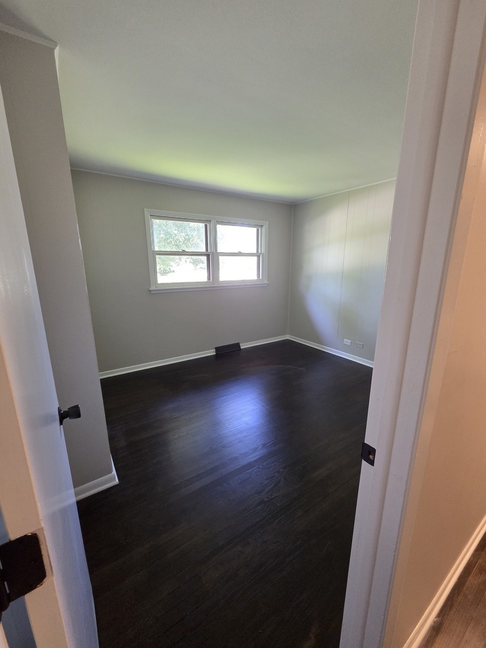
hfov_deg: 89.9
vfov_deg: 106.2
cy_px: 324
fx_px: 243
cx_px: 243
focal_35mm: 13
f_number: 2.2
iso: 400
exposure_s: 1/60
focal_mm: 2.2
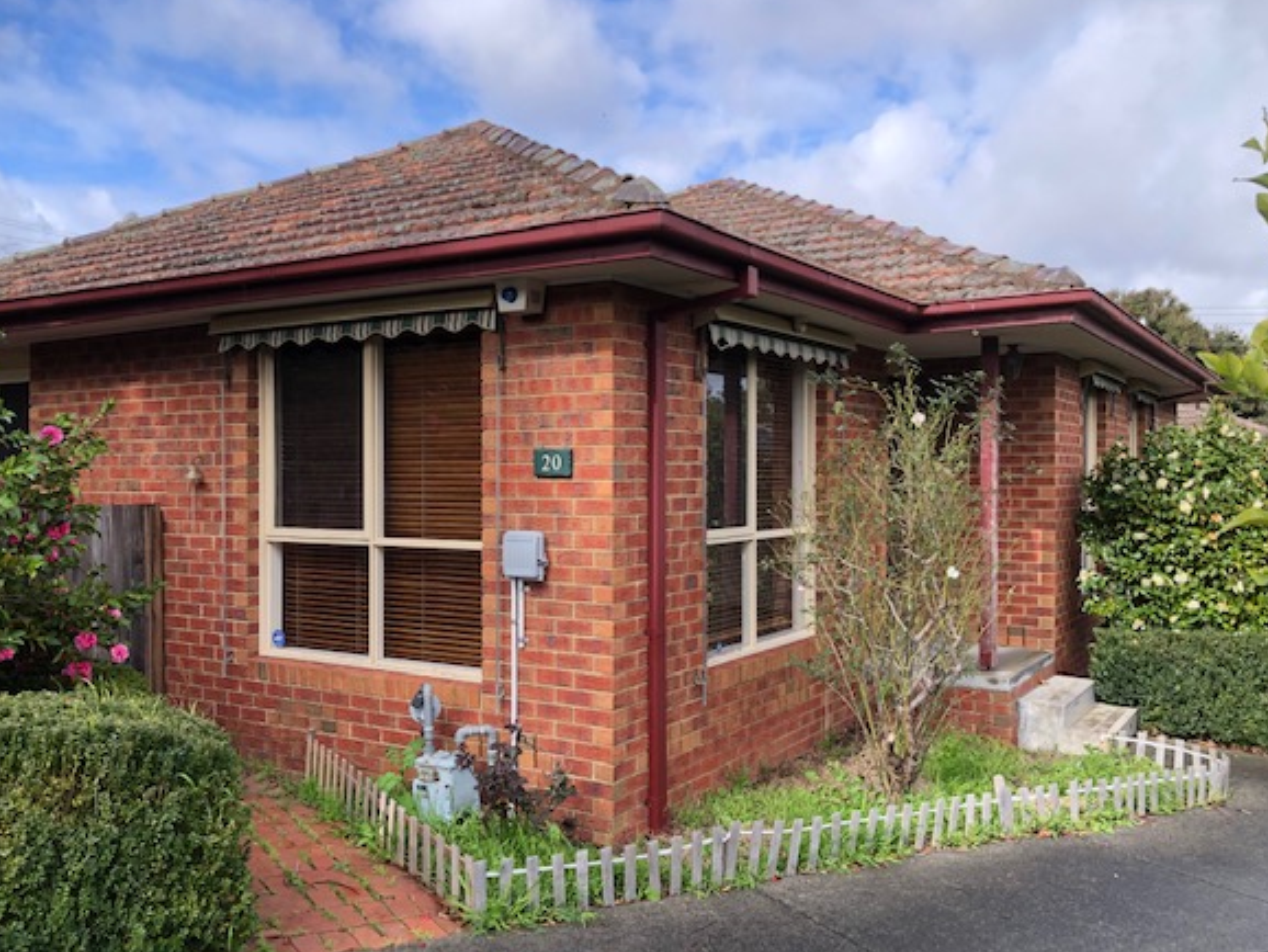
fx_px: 1136
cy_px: 496
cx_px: 579
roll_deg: +0.4
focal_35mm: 31
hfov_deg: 58.2
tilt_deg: -2.2
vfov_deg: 45.5
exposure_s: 1/313
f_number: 1.8
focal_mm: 3.99
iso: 20
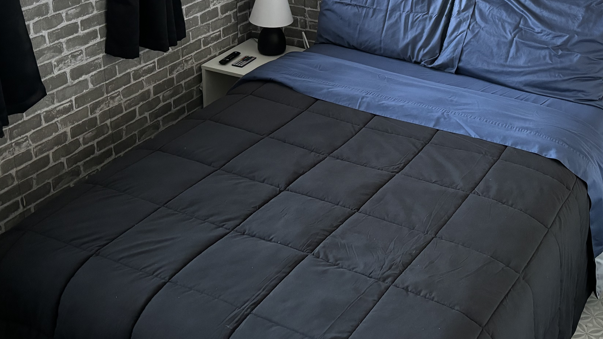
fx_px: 783
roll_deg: -0.8
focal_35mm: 49
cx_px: 353
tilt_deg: -19.7
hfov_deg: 42.0
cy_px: 9
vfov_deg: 23.5
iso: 400
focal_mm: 5.96
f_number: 1.6
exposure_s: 1/60
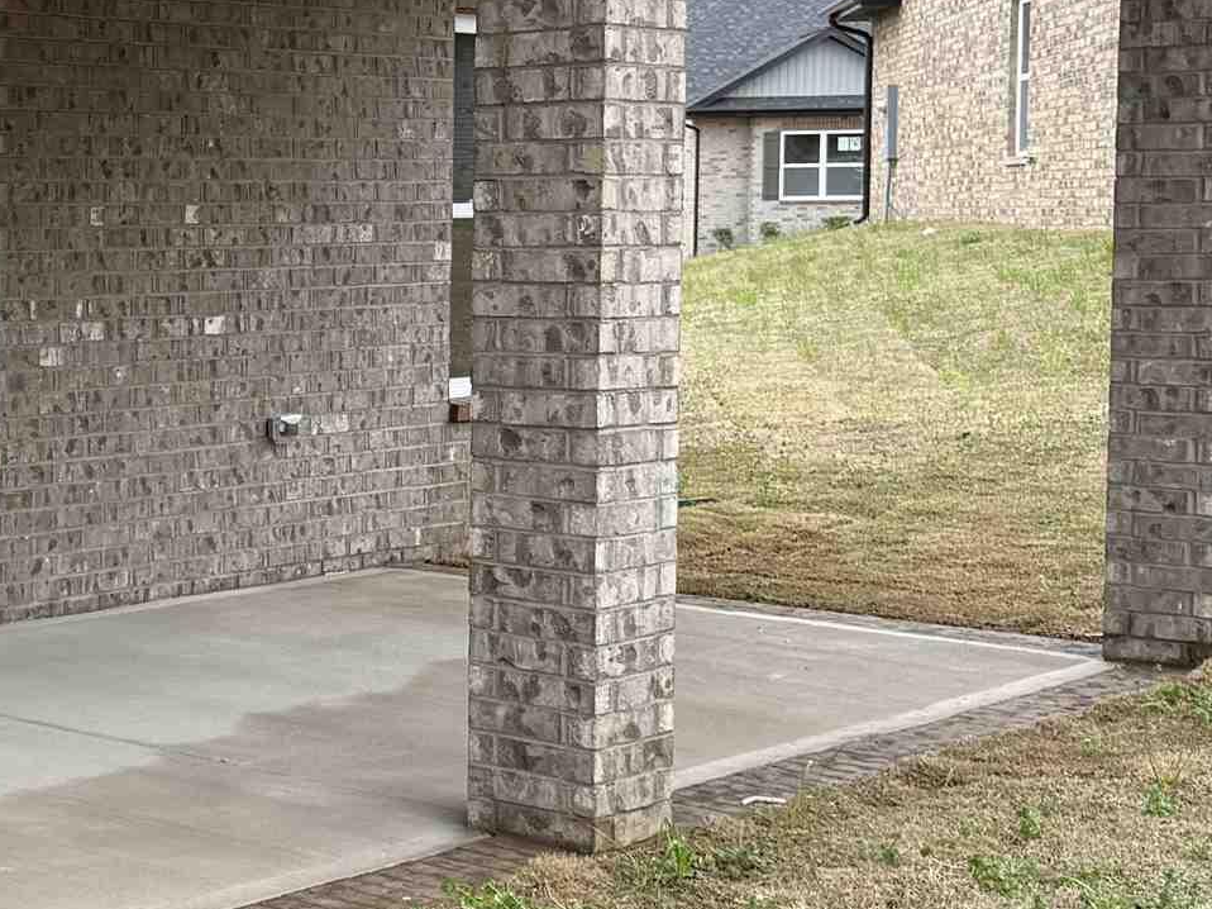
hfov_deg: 23.5
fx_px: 2695
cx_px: -175
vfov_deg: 19.1
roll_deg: -0.1
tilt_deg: -4.5
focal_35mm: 77
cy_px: 391
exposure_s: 1/632
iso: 80
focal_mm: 6.76
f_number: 1.78
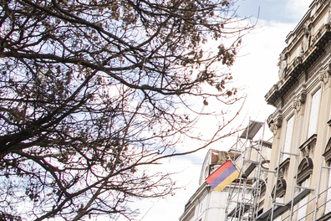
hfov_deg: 19.3
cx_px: 512
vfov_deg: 14.8
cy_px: 10
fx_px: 837
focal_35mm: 91
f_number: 4
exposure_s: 1/640
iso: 500
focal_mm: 24
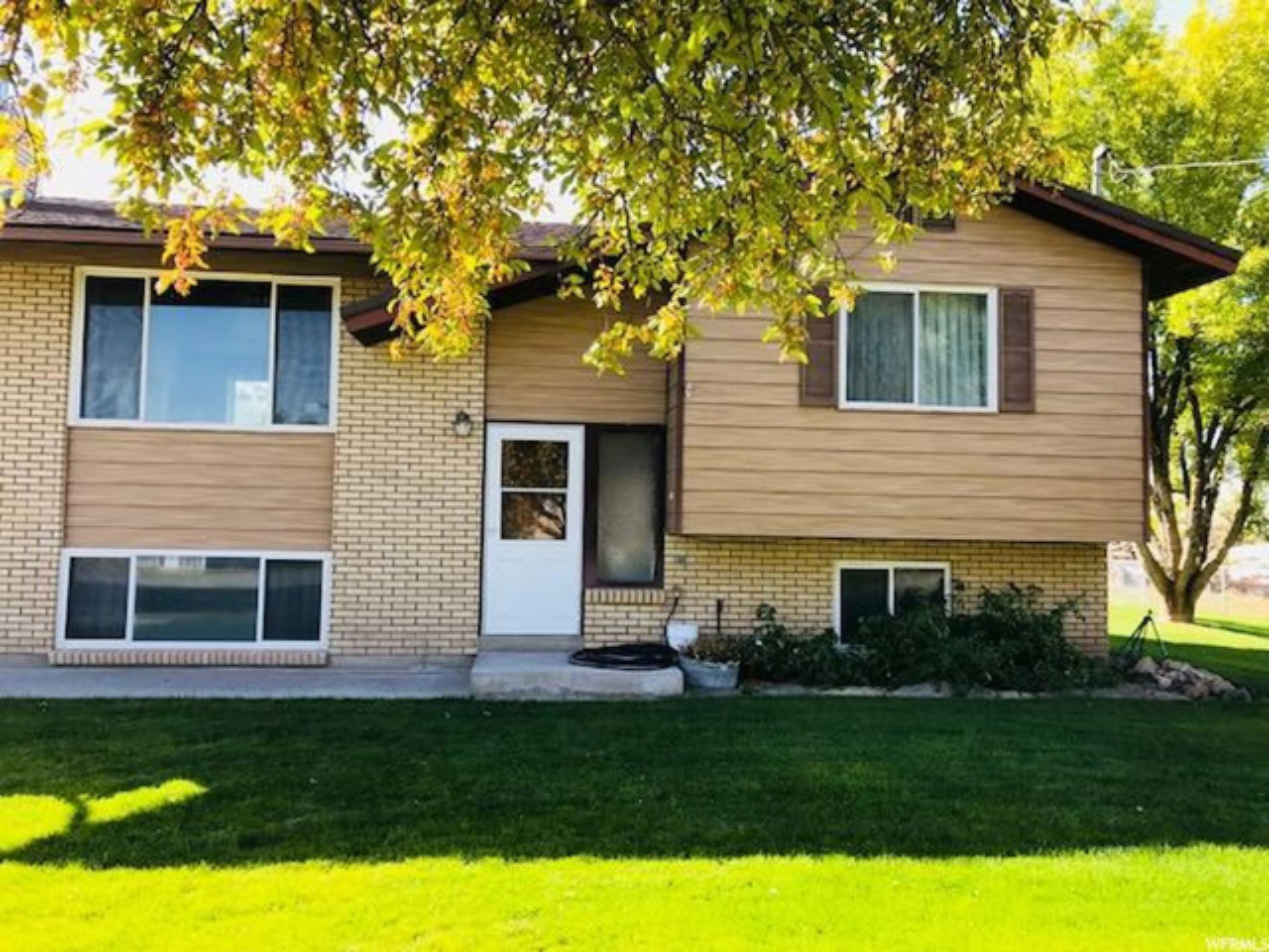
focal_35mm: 28
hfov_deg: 63.4
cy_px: 476
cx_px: 634
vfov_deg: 49.7
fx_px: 1026
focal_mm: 3.99
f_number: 1.8
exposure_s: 1/411
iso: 20
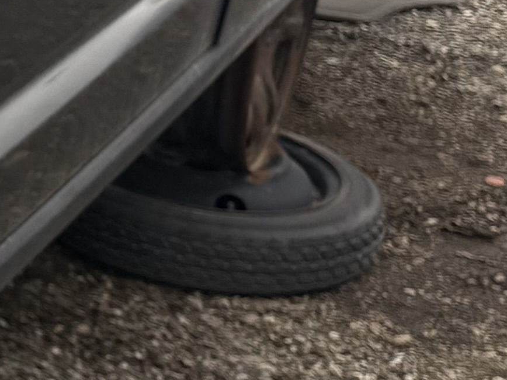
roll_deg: +1.9
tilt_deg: -15.7
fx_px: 2314
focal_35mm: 158
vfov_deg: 9.2
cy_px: -130
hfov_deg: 10.2
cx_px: -850
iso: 100
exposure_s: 1/878
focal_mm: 6.76
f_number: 1.78
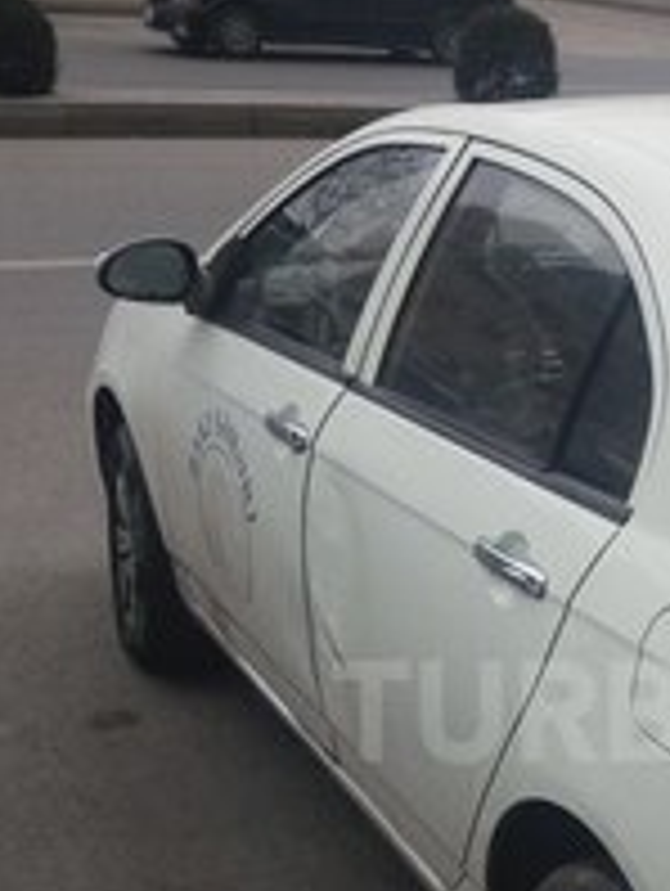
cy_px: 711
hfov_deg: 20.4
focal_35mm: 70
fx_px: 1803
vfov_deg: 27.2
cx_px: 679
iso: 64
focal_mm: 3.7
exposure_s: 1/322
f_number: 1.9
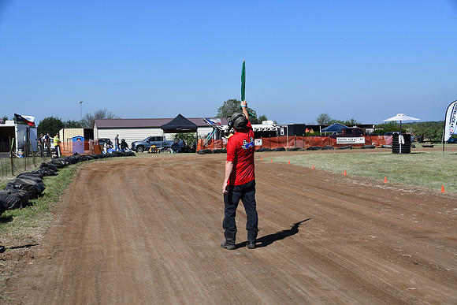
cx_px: 228
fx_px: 724
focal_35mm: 57
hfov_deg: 35.0
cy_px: 152
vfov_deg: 23.8
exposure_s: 1/320
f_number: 9
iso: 100
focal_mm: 38
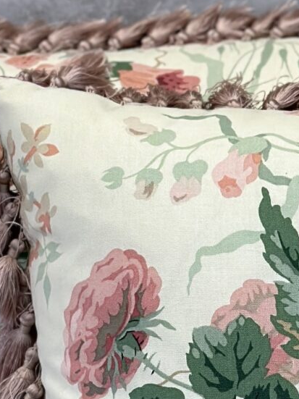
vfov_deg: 8.8
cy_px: 461
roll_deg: +3.0
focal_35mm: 223
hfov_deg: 6.6
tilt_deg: -17.1
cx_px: 325
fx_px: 2569
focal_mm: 6.86
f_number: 1.78
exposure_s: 1/127
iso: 64
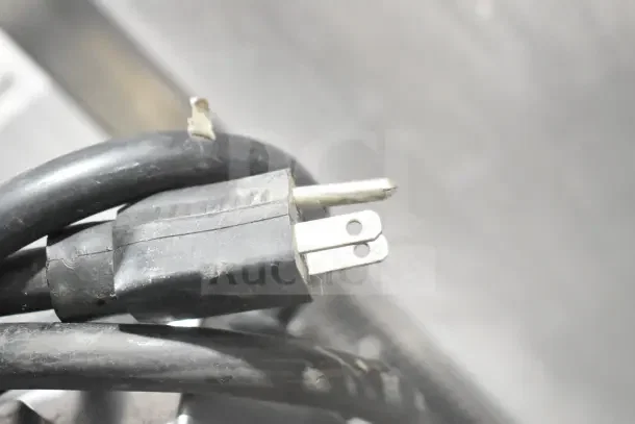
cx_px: 318
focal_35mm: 72
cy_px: 212
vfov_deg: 18.9
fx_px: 1270
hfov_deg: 28.1
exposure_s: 1/80
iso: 7200
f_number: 5.3
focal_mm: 48
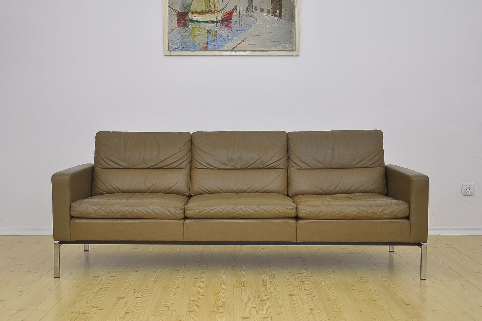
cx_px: 241
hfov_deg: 41.1
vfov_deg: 28.1
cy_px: 160
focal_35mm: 48
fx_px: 643
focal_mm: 32
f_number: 4.2
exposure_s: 1/200
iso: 400
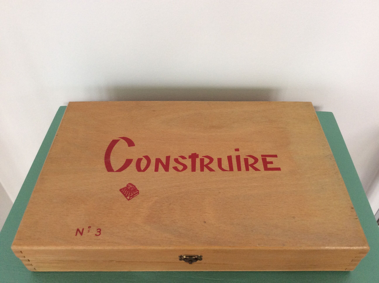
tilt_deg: -45.5
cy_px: 142
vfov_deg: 44.1
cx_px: 190
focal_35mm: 32
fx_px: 350
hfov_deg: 56.9
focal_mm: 3.3
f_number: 2.4
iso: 100
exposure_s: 1/25
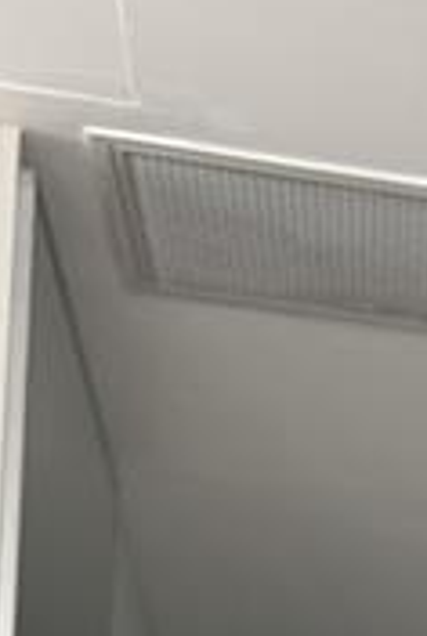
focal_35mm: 133
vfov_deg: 13.7
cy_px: 1156
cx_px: 1185
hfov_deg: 8.9
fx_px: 2357
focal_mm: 6.76
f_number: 1.78
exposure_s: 1/121
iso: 125
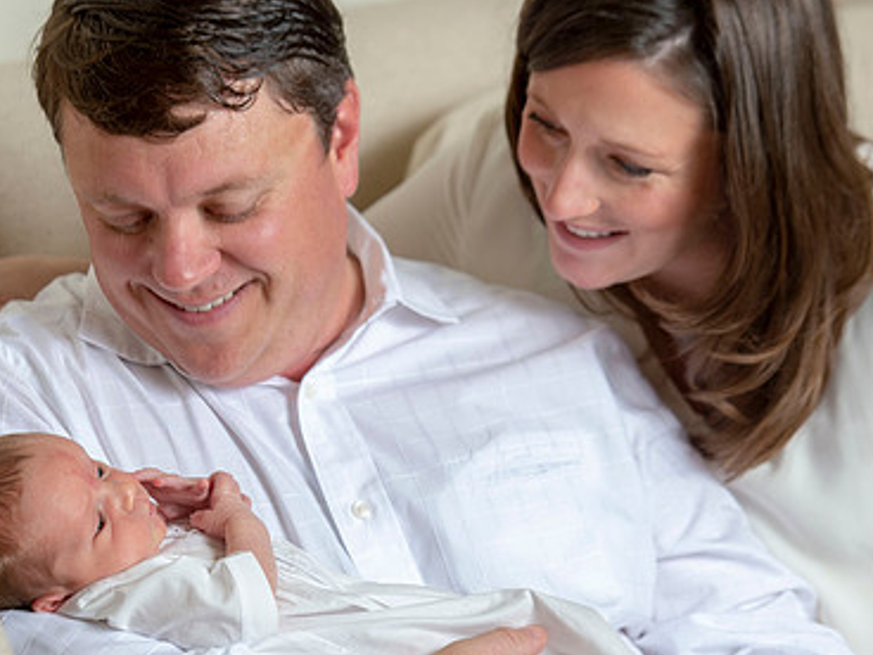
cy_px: 392
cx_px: 508
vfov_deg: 7.3
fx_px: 5145
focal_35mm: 204
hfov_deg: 9.7
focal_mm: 120
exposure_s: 1/160
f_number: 5.6
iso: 200
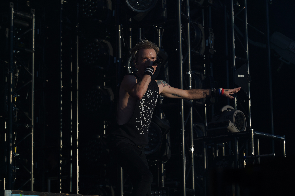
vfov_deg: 13.0
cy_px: 98
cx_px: 148
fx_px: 860
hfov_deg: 19.5
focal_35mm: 105
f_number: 7.1
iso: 100
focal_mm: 105
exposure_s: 1/400
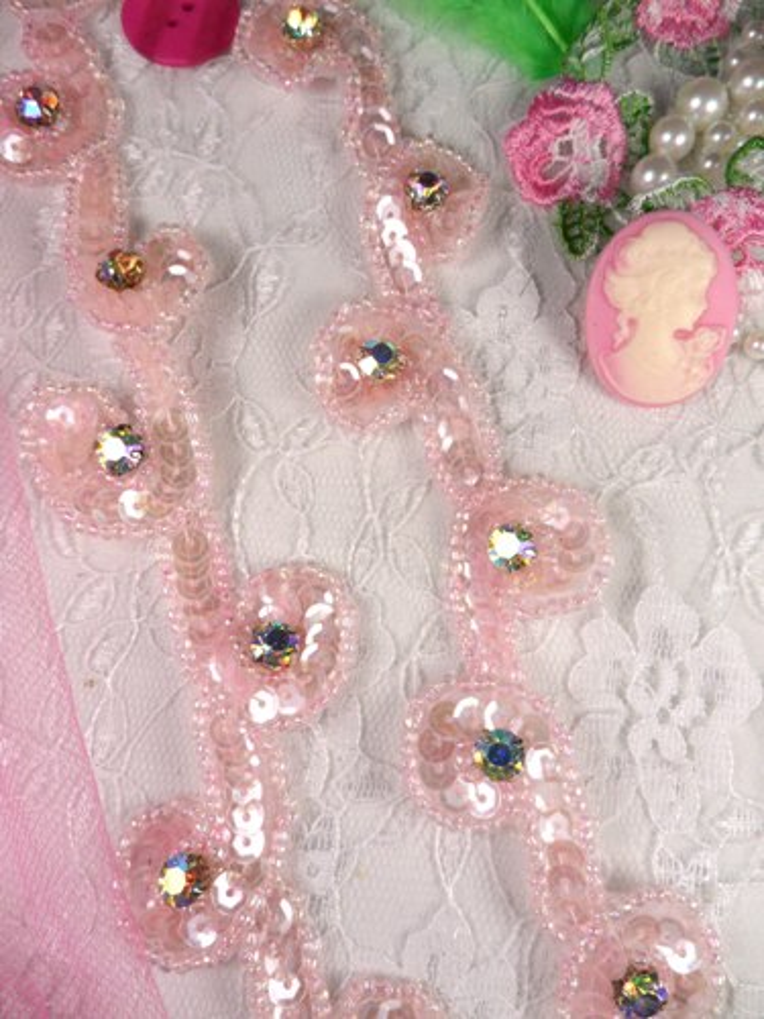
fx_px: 795
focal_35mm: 27
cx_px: 382
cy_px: 510
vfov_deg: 65.3
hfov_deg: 51.4
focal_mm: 4.9
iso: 80
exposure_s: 1/750
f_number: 3.5
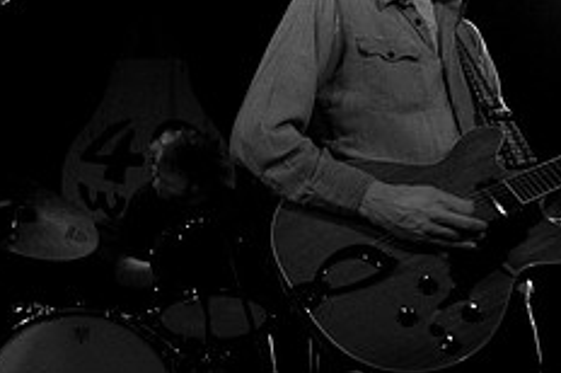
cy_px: 17
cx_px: 51
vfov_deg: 17.8
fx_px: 1167
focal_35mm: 75
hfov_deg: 26.1
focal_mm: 20
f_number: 3.2
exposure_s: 1/80
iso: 800
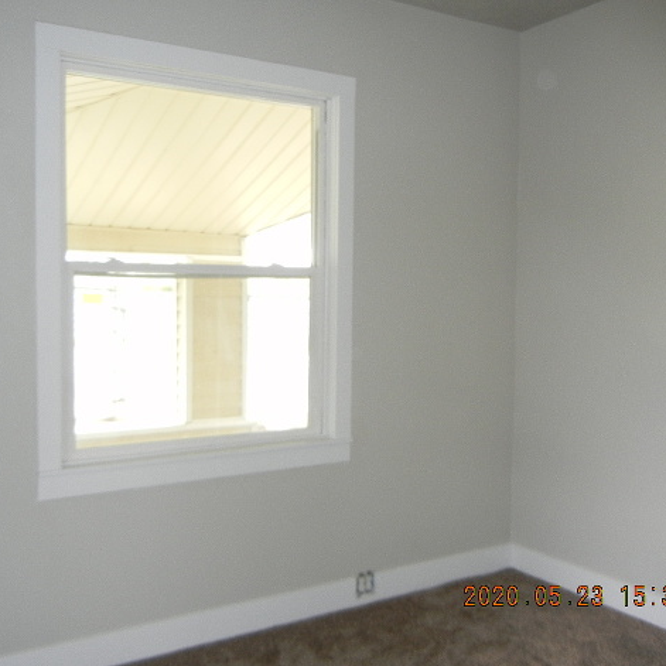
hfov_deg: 45.9
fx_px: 784
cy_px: 328
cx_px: 290
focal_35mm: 36
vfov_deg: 46.0
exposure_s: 1/30
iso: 200
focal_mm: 5.4
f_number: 3.5
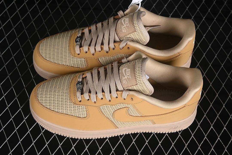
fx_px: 483
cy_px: 78
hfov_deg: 27.0
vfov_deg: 18.2
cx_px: 116
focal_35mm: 75
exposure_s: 1/80
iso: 160
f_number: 7.1
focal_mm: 50
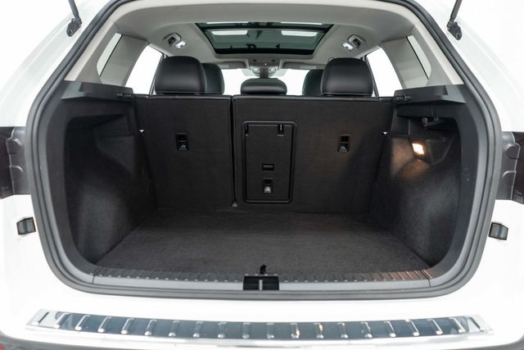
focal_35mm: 28
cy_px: 175
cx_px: 262
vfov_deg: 46.4
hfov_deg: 65.5
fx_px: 408
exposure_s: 1/40
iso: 1000
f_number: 3.5
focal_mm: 28
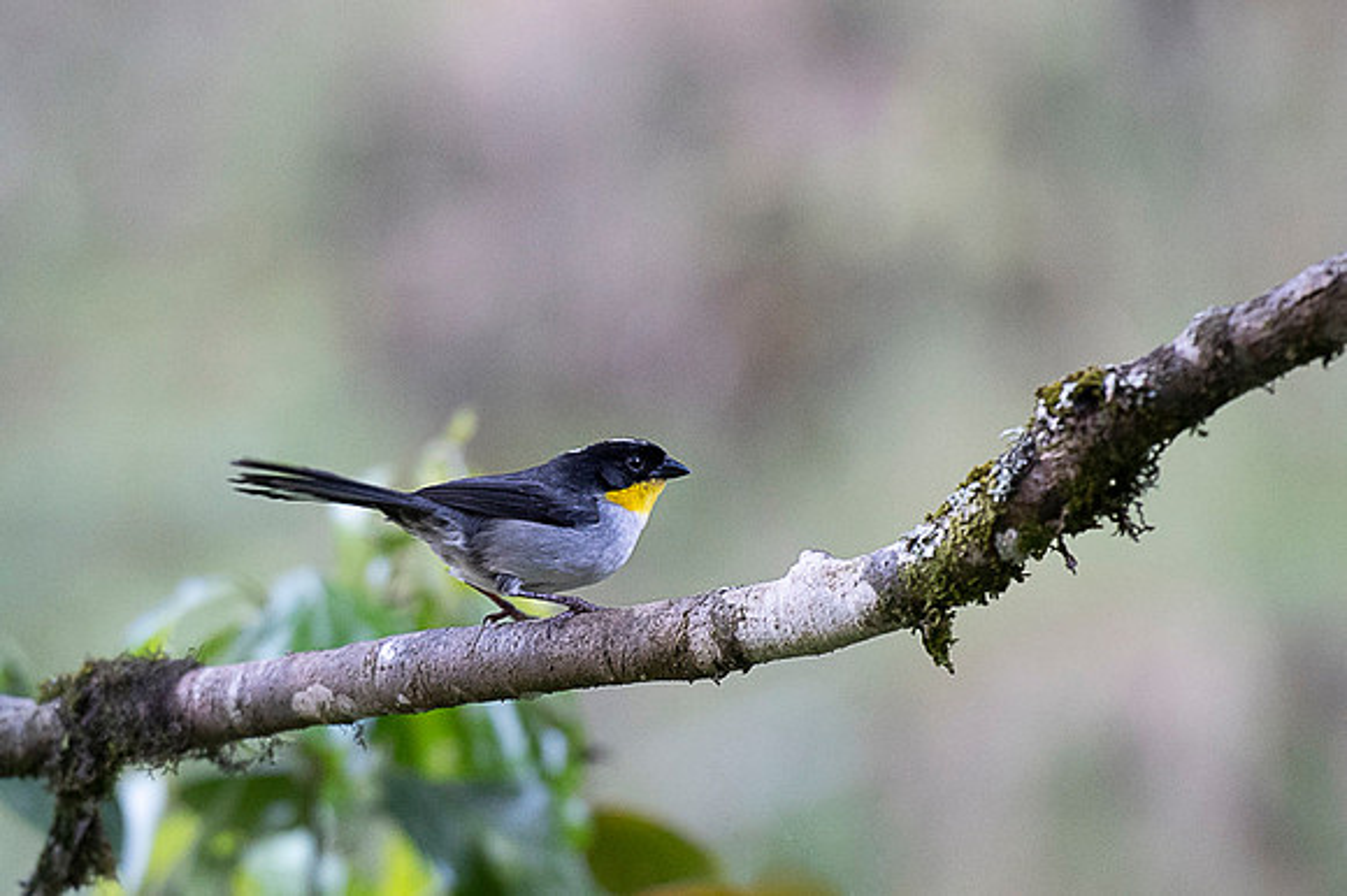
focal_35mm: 366
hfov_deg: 5.6
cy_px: 570
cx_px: 549
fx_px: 13673
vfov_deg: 3.8
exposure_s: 1/250
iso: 3200
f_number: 3.5
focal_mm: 200
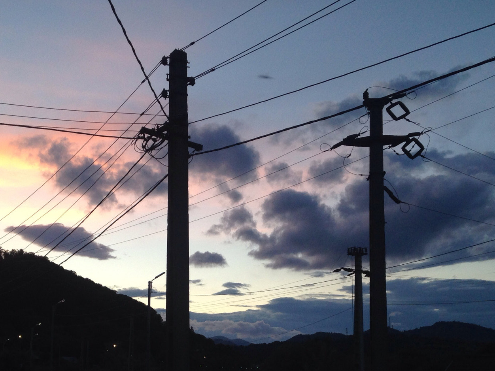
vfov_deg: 26.5
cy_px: 297
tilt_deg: +5.5
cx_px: 200
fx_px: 772
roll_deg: -1.2
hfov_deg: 35.4
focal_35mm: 54
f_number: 2.4
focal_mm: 4.12
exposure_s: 1/120
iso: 64
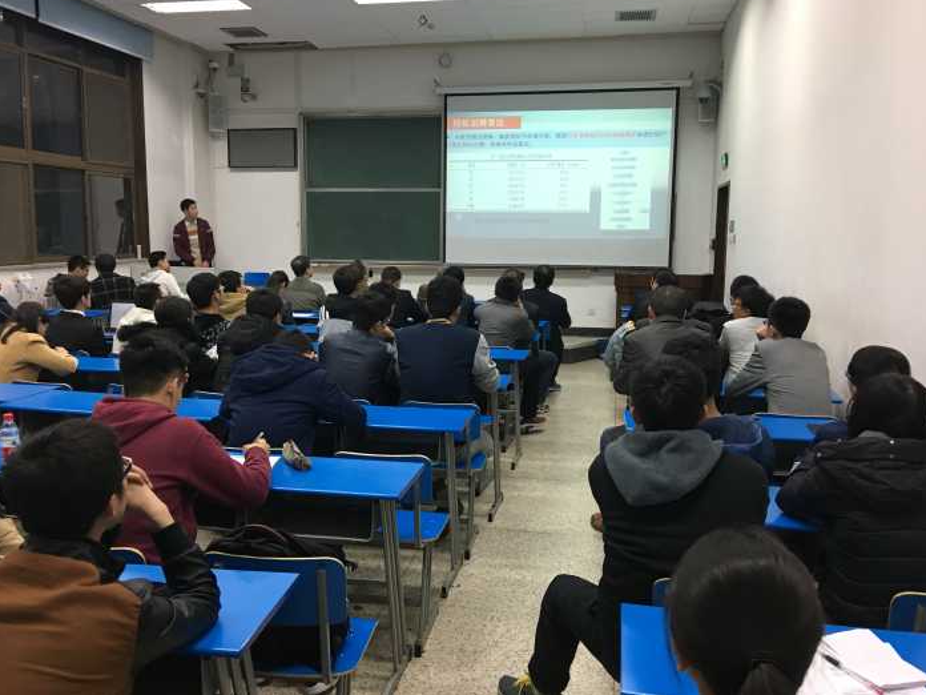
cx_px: 454
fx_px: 803
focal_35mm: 30
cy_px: 338
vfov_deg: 46.8
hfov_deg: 60.0
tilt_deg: -7.3
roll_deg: -0.8
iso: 80
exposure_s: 1/17
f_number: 2.2
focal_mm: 4.15
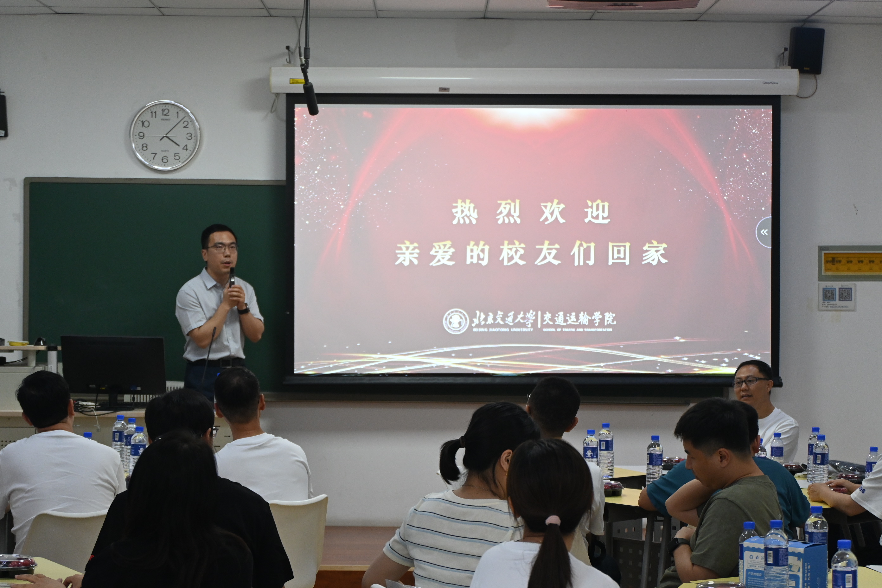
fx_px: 1874
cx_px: 441
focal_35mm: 76
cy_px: 294
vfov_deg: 17.8
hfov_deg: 26.5
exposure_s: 1/125
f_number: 4.8
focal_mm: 51
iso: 1250
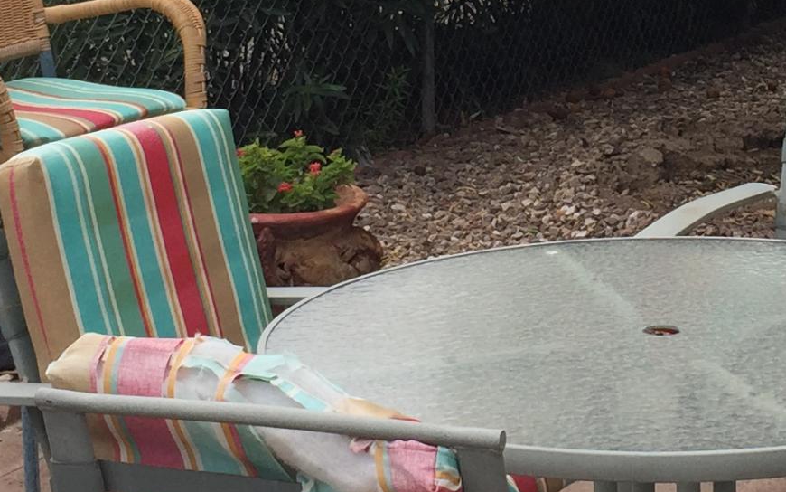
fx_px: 2271
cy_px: -2
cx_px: 654
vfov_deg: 12.2
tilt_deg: -7.1
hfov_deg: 19.4
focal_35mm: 106
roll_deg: -0.8
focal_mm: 4.15
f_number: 2.2
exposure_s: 1/1041
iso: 32
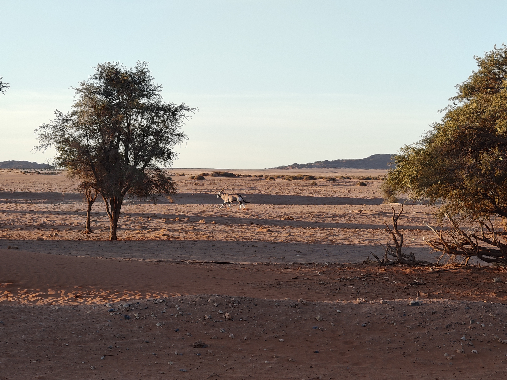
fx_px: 2050
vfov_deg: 10.6
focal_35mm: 140
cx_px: 254
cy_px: 190
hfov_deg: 14.1
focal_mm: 13.3
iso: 50
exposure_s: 1/146
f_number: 2.55
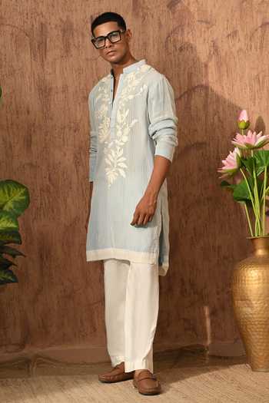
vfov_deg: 27.3
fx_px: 829
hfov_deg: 18.4
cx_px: 134
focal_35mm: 74
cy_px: 202
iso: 250
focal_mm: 74
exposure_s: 1/100
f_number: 8
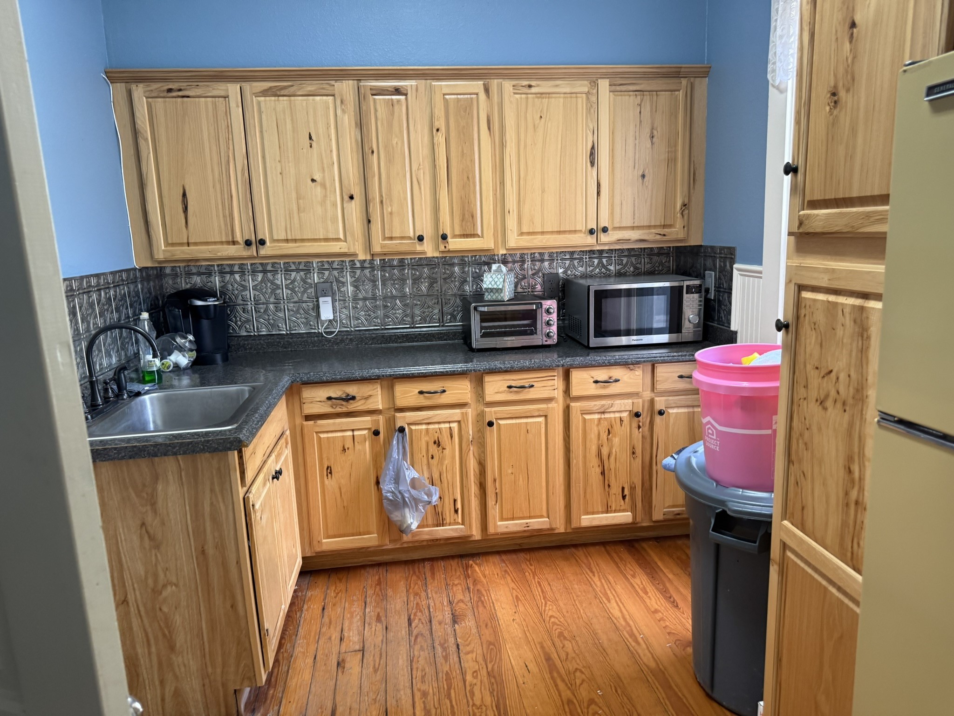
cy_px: 358
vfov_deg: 56.8
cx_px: 477
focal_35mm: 24
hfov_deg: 71.6
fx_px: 661
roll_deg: +2.3
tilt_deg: -11.3
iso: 250
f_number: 1.78
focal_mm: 6.76
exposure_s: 1/60
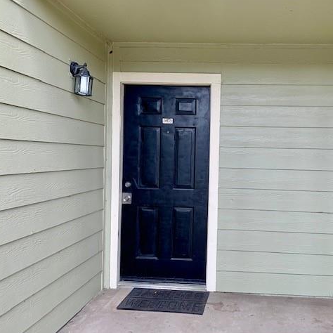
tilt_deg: -0.3
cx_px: 221
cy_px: 166
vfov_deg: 52.5
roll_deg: -1.4
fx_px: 337
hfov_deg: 51.6
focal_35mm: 31
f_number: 1.8
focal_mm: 4.25
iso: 25
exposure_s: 1/121
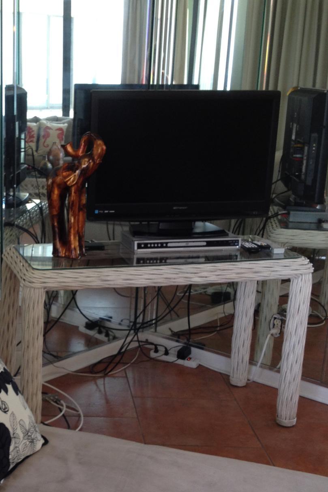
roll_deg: +2.4
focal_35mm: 60
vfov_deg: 33.2
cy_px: 307
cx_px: 25
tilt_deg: -19.3
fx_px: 820
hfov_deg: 22.0
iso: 50
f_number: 2.4
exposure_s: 1/40
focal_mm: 4.28
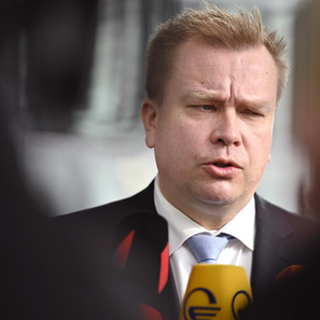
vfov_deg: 6.8
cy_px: 159
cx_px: 211
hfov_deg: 6.8
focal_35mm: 258
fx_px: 2698
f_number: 2.8
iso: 160
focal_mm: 200
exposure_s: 1/400
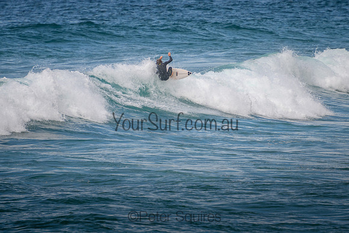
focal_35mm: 549
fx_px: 5327
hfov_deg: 3.8
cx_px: 185
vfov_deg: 2.5
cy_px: 76
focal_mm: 400
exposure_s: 1/2000
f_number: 5.6
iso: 320
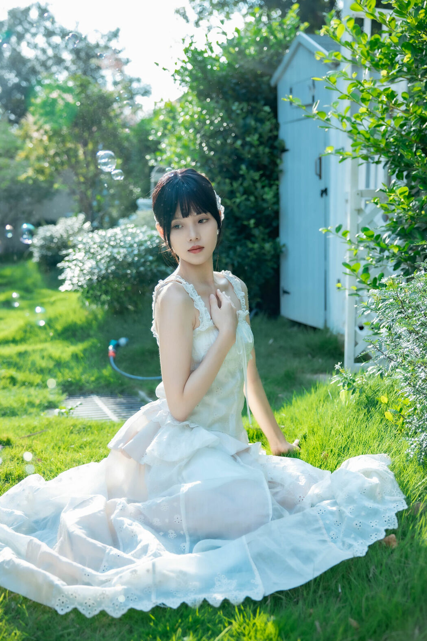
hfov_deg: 32.6
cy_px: 320
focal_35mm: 41
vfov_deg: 47.4
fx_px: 729
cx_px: 214
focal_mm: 40
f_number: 2.8
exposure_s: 1/320
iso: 200
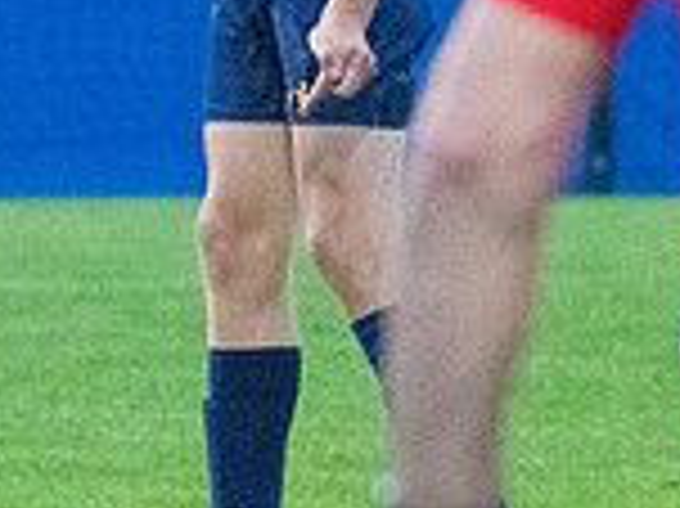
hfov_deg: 1.8
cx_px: 306
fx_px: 21807
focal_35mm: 1111
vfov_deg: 1.3
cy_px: -337
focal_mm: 200
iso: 6400
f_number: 5.6
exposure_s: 1/2000
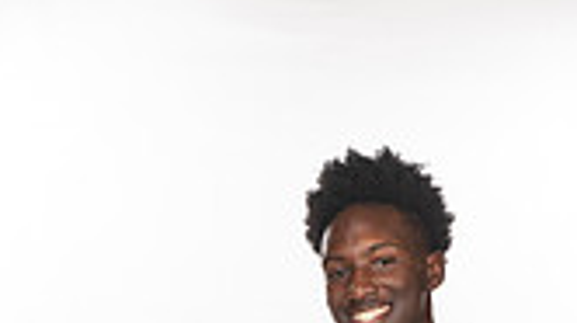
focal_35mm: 159
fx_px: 2430
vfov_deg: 7.2
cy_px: 743
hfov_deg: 13.5
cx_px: 275
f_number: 7.1
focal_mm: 56
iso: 800
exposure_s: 1/320
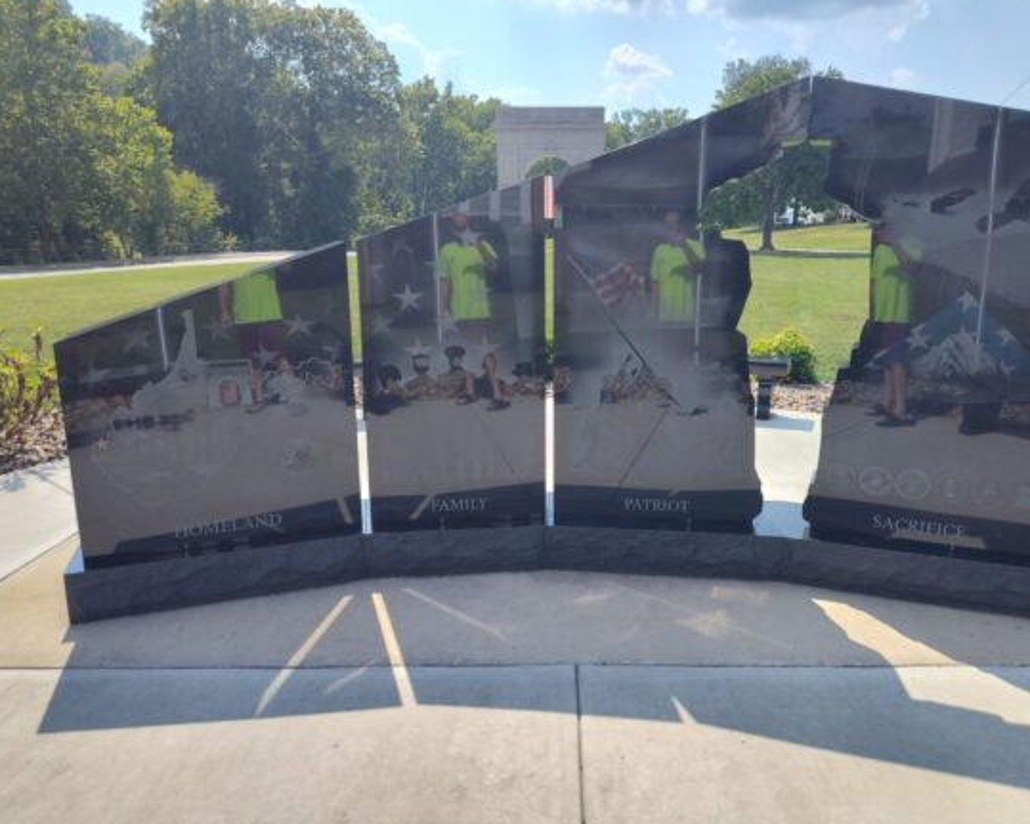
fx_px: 762
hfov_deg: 67.9
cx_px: 566
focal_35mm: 25
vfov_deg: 56.8
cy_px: 407
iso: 100
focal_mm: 5.56
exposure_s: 1/1997
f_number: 1.8
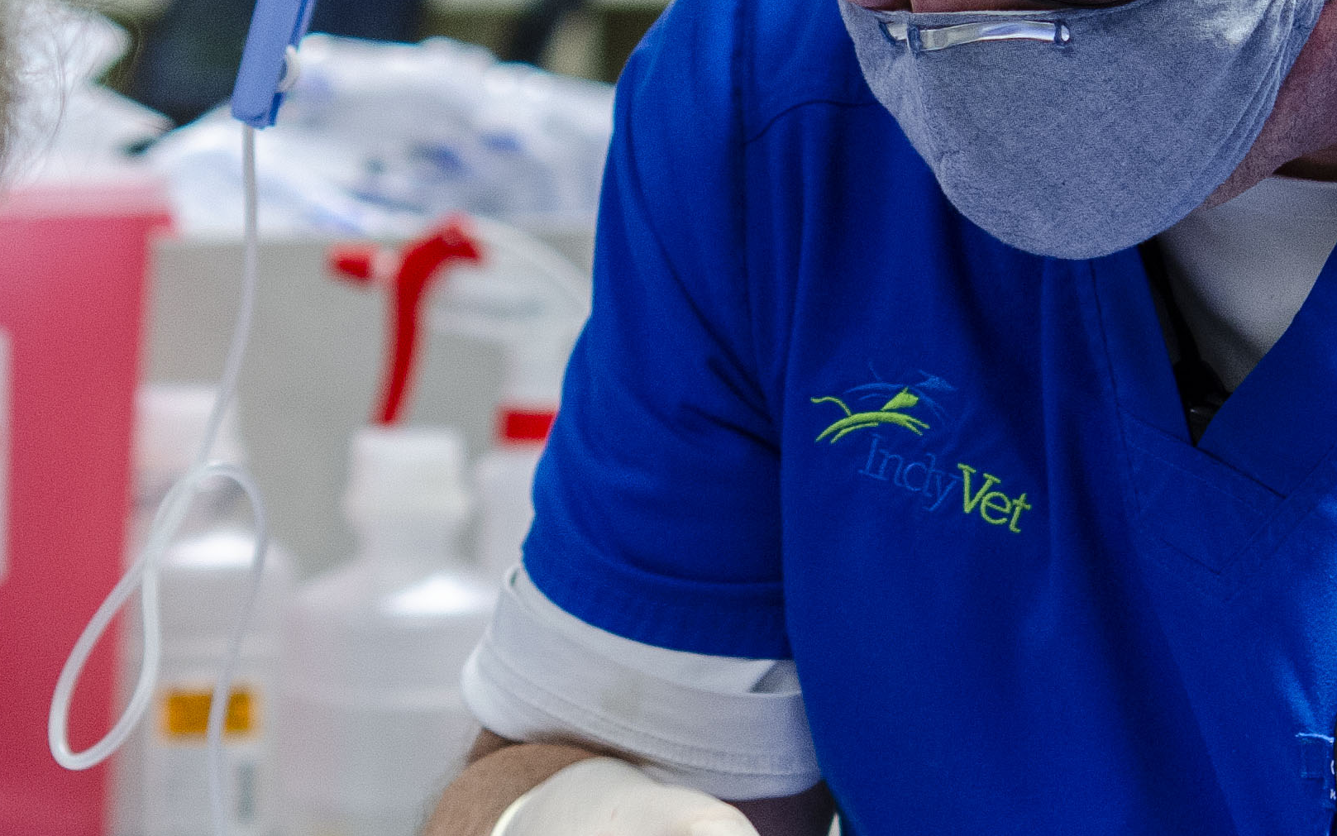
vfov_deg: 4.7
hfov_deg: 7.5
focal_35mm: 279
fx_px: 10167
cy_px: 500
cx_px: 386
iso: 640
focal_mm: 60
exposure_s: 1/100
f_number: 2.8
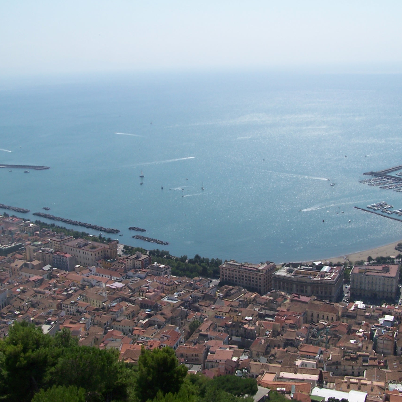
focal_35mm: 45
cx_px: 207
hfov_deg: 37.5
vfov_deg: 37.6
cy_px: 201
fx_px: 591
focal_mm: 6.3
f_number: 5.6
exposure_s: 1/750
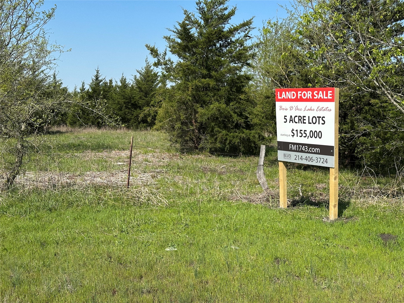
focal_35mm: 48
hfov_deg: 39.7
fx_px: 560
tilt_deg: -3.9
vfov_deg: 30.3
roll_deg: -3.1
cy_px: 152
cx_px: 202
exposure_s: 1/3597
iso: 64
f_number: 1.78
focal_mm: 6.86
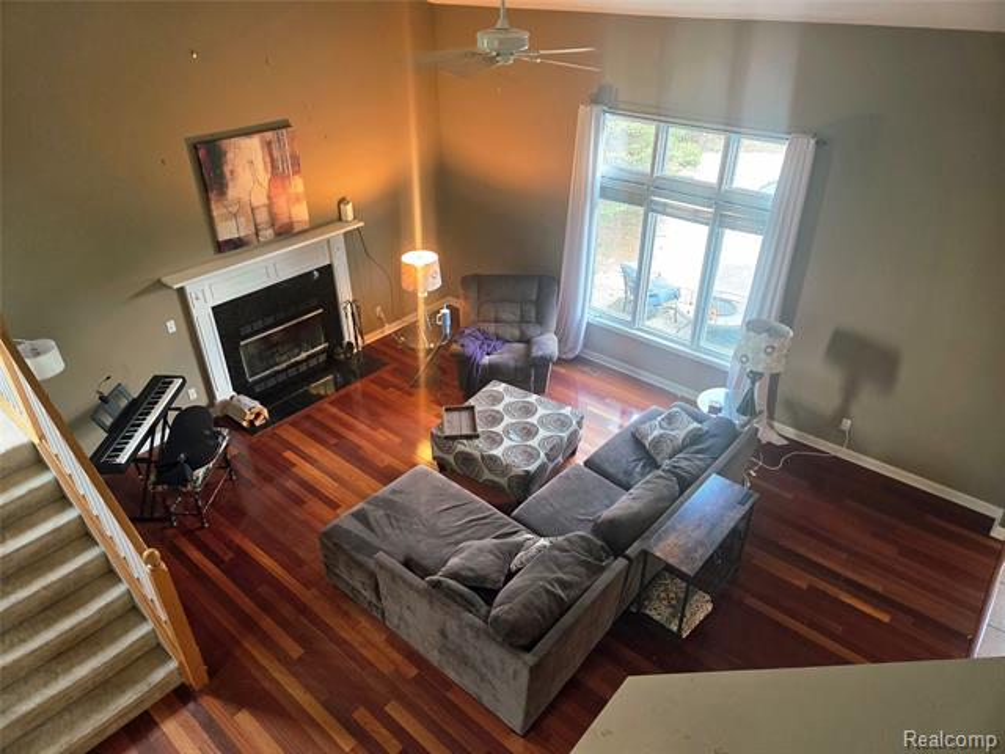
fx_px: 668
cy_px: 377
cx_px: 502
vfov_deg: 58.9
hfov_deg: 73.9
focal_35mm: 23
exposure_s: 1/120
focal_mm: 5.4
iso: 320
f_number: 1.8
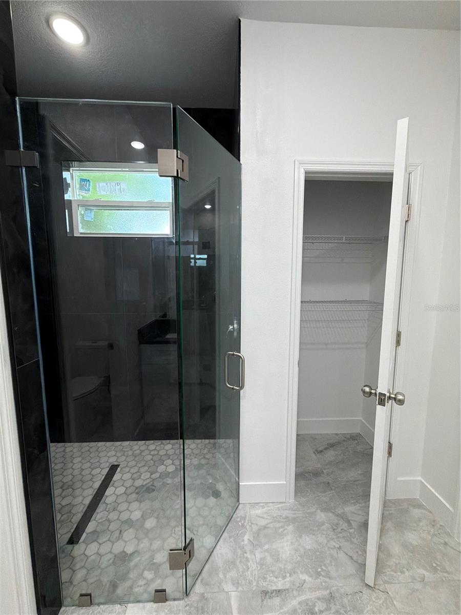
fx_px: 249
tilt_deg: -6.2
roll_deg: -0.3
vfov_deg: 102.1
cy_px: 308
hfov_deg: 85.7
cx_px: 230
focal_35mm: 14
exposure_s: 1/120
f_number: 2.2
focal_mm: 2.22
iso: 250
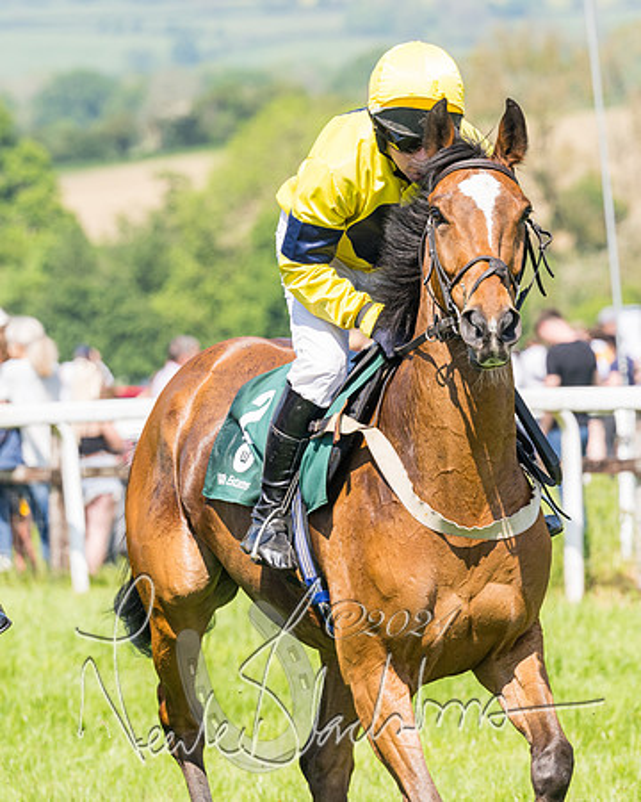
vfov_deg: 5.1
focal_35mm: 380
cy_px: 377
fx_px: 9005
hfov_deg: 4.1
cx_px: 422
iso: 200
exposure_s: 1/1000
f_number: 5
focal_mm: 165
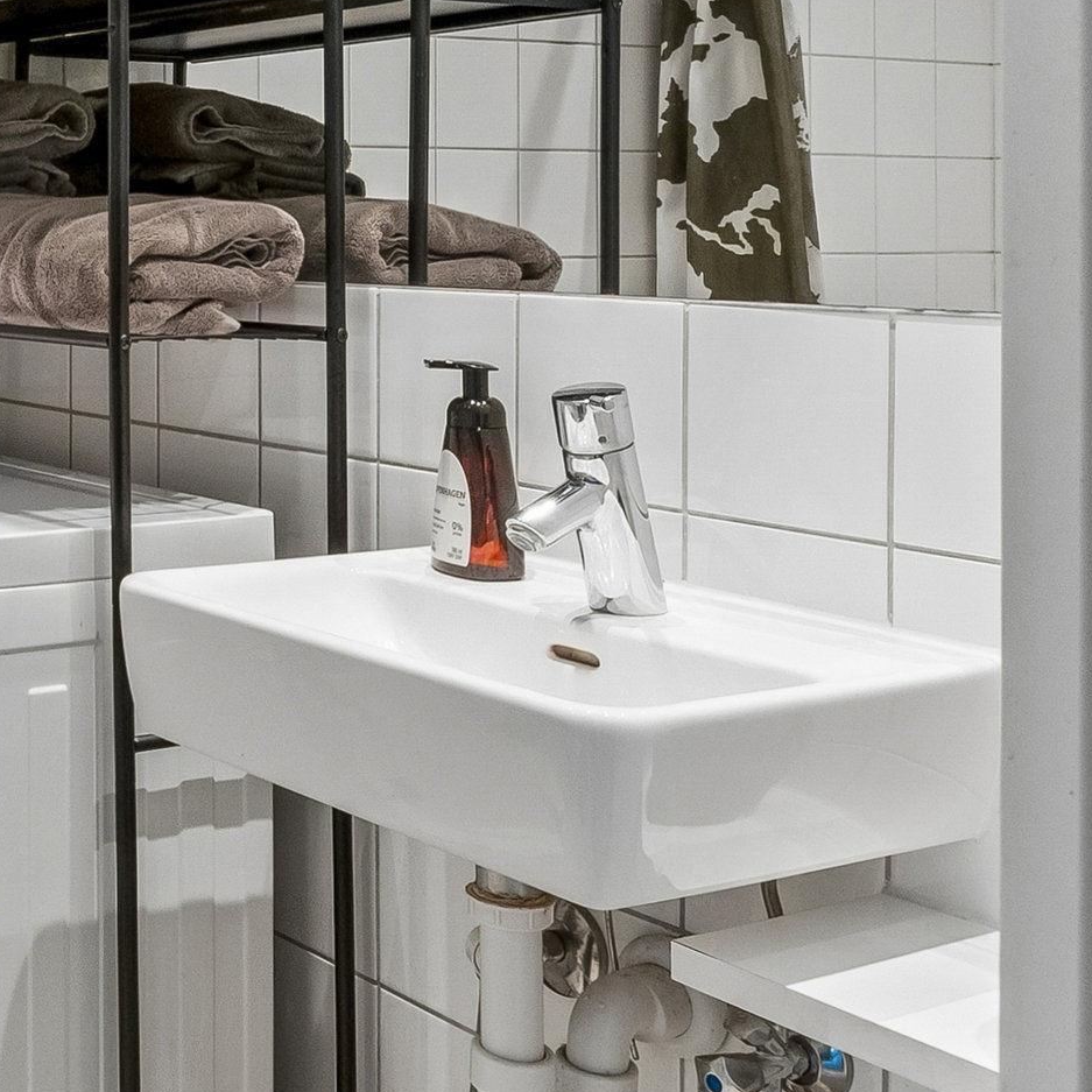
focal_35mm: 49
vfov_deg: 33.4
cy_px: 184
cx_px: -336
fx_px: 1749
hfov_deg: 28.4
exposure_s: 1/25
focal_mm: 12
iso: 200
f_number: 10
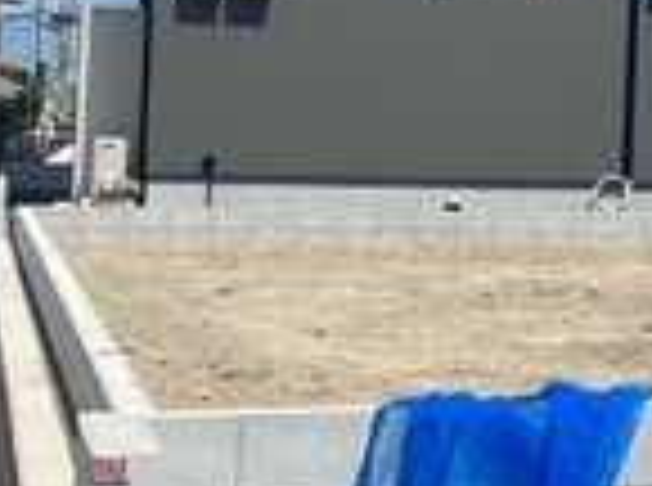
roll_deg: -2.3
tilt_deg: +2.6
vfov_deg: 11.8
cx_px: 1317
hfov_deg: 13.5
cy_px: 76
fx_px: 2330
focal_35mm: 124
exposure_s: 1/2703
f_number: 1.8
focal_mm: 3.99
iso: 32
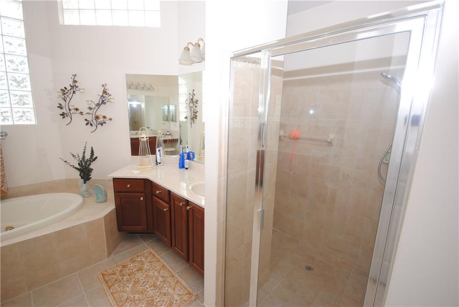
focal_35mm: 15
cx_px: 230
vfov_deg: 77.4
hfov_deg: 100.4
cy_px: 154
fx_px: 191
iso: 200
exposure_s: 1/60
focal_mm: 10
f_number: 4
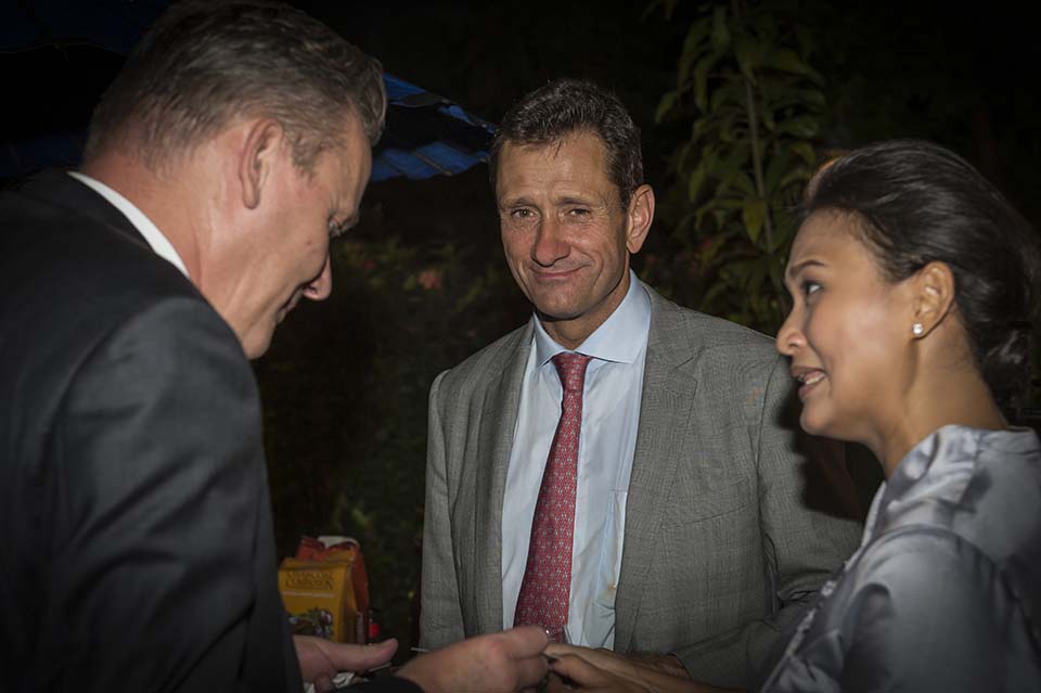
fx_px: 1618
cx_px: 520
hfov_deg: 35.7
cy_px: 346
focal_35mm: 56
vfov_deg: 24.2
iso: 400
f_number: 5.6
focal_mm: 56
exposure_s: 1/60
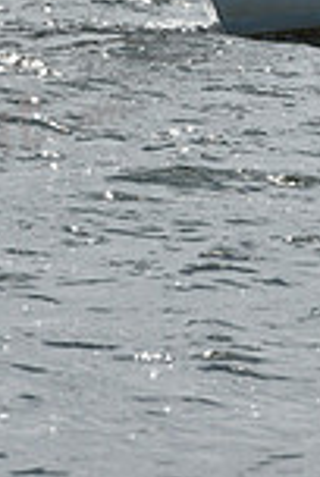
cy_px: -370
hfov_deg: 2.2
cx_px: 290
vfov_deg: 3.3
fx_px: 8335
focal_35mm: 628
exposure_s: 1/1000
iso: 320
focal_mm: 165
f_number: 13
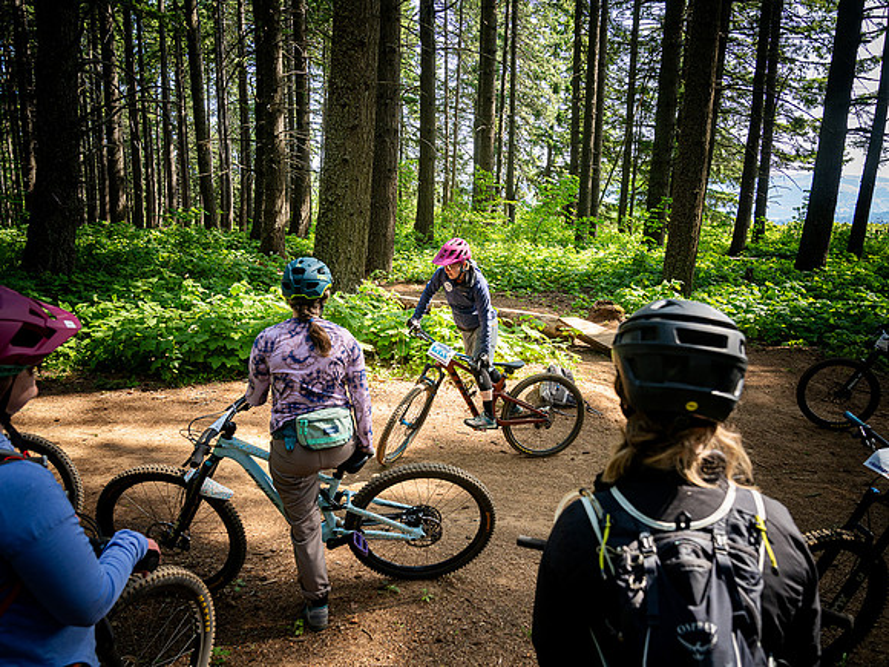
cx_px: 444
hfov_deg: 67.4
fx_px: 667
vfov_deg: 53.1
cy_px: 334
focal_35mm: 26
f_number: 4.5
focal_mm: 24
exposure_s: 1/250
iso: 640
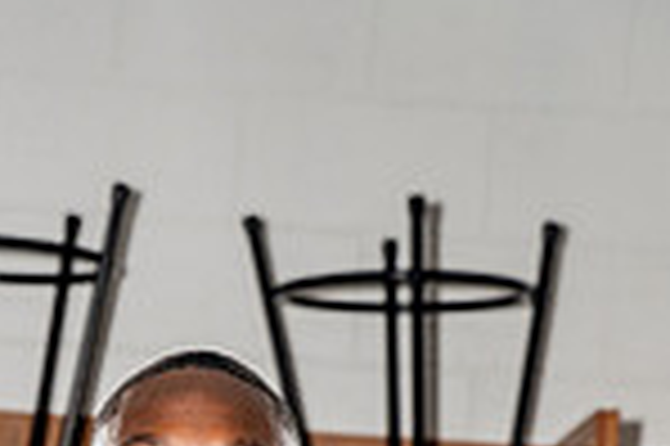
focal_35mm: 209
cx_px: 81
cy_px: 996
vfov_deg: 6.3
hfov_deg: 9.8
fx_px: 3885
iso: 100
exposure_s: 1/250
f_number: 5.6
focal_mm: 69
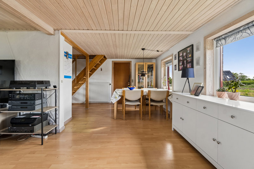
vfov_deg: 77.3
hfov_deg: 100.4
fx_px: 106
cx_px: 127
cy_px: 84
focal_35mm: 15
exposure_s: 1/25
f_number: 8
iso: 200
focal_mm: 10
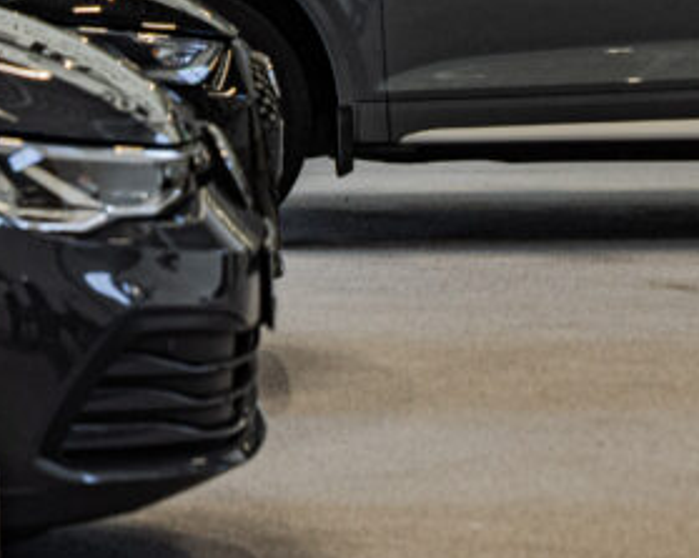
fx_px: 4839
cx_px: 248
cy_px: -216
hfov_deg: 8.3
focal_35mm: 234
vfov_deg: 6.5
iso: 800
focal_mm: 68
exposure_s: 1/160
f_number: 4
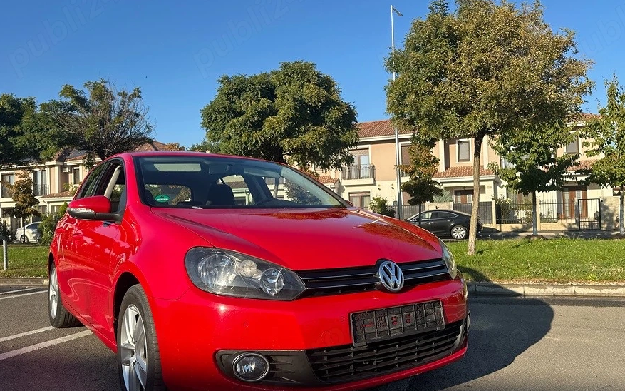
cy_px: 204
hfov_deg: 64.6
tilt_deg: +1.4
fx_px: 494
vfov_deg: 43.1
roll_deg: +1.4
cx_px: 315
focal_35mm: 29
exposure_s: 1/2660
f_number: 1.78
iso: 80
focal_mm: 6.86
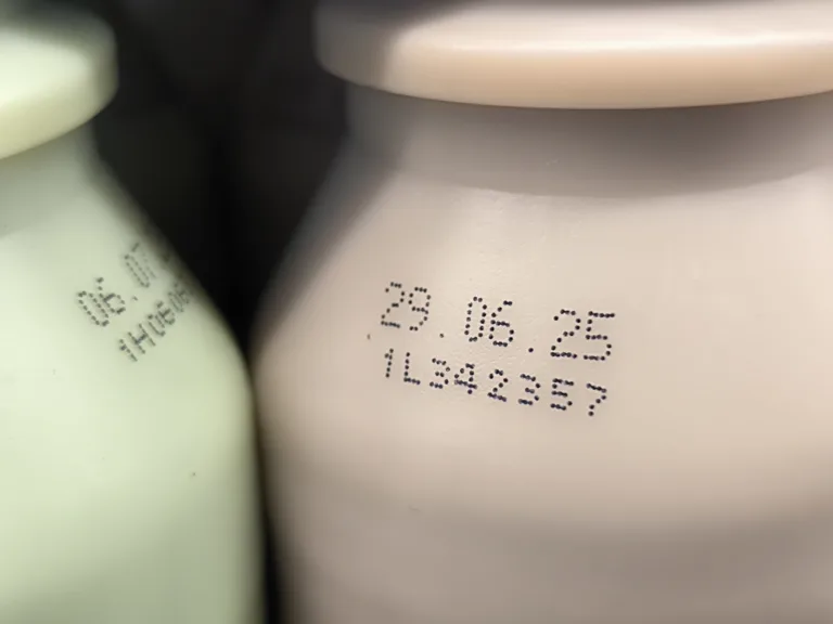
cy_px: 312
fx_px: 1203
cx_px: 416
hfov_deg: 38.2
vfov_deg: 29.1
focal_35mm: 50
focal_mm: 6.92
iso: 160
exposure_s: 1/100
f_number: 1.9
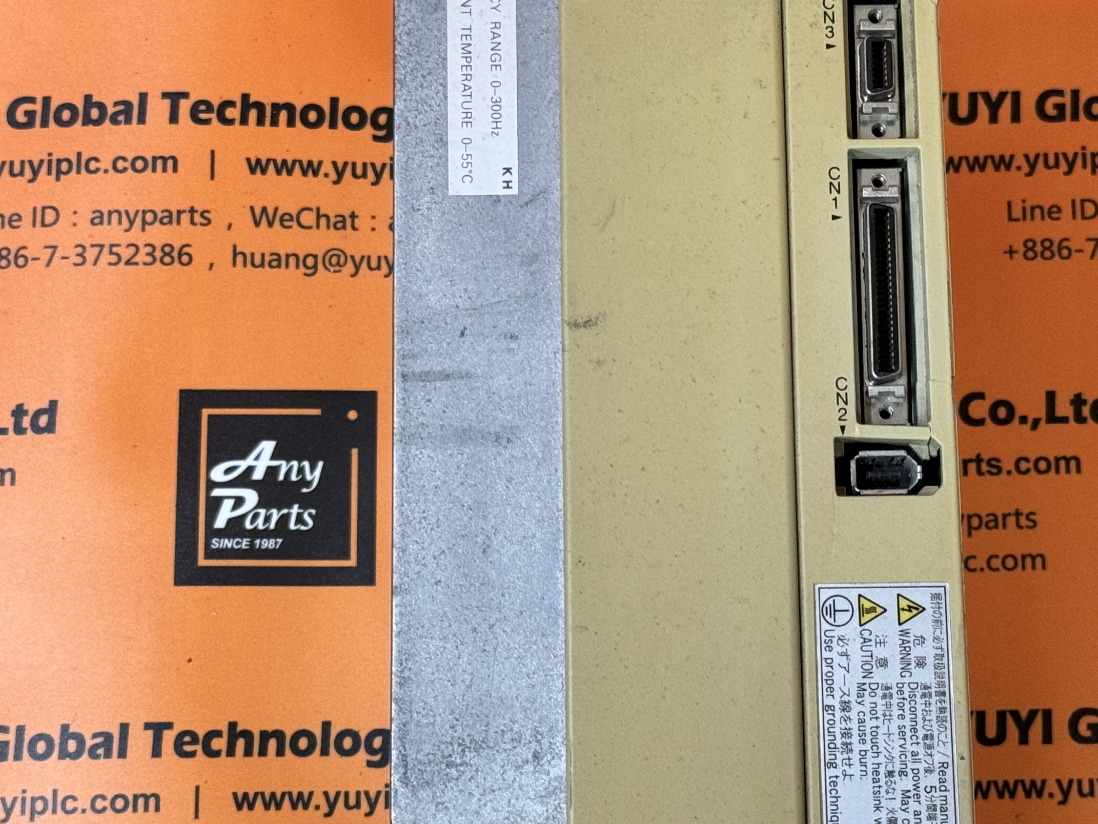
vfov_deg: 17.2
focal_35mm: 86
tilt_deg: -75.5
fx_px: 2728
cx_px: 655
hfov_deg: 22.7
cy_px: 349
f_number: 1.78
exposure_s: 1/40
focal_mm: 6.76
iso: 250
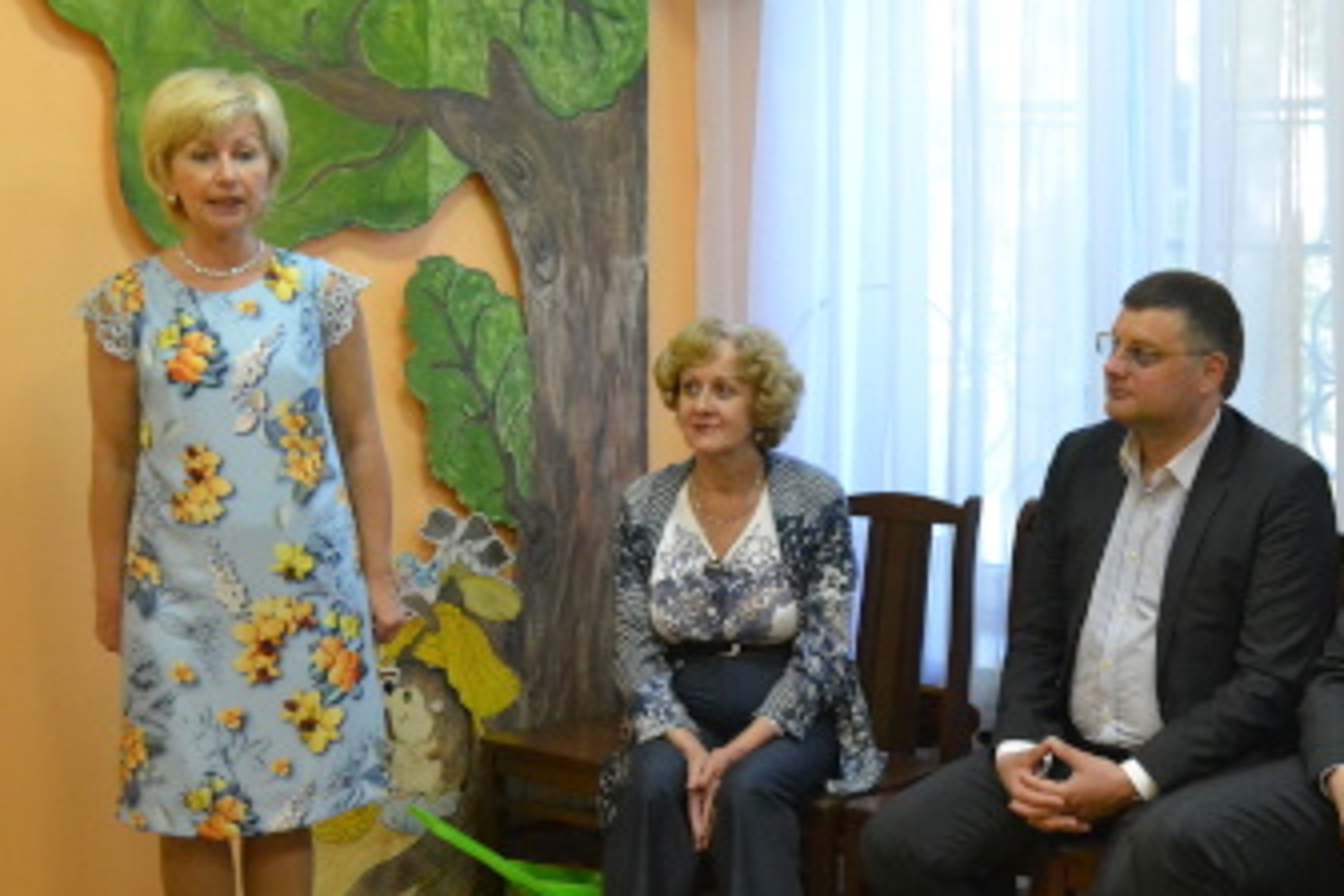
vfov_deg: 18.2
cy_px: 516
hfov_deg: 26.6
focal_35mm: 75
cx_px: 1032
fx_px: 2800
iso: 3200
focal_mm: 28
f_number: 4.5
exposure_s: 1/125
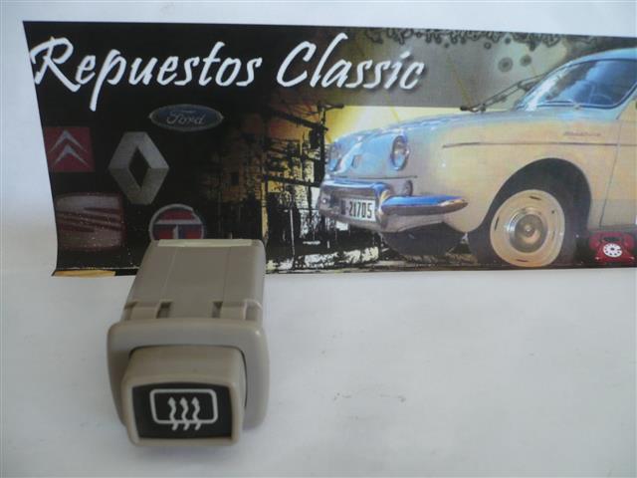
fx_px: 644
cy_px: 239
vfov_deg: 40.7
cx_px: 318
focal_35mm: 35
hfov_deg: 52.6
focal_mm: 5.8
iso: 125
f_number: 2.8
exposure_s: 1/30
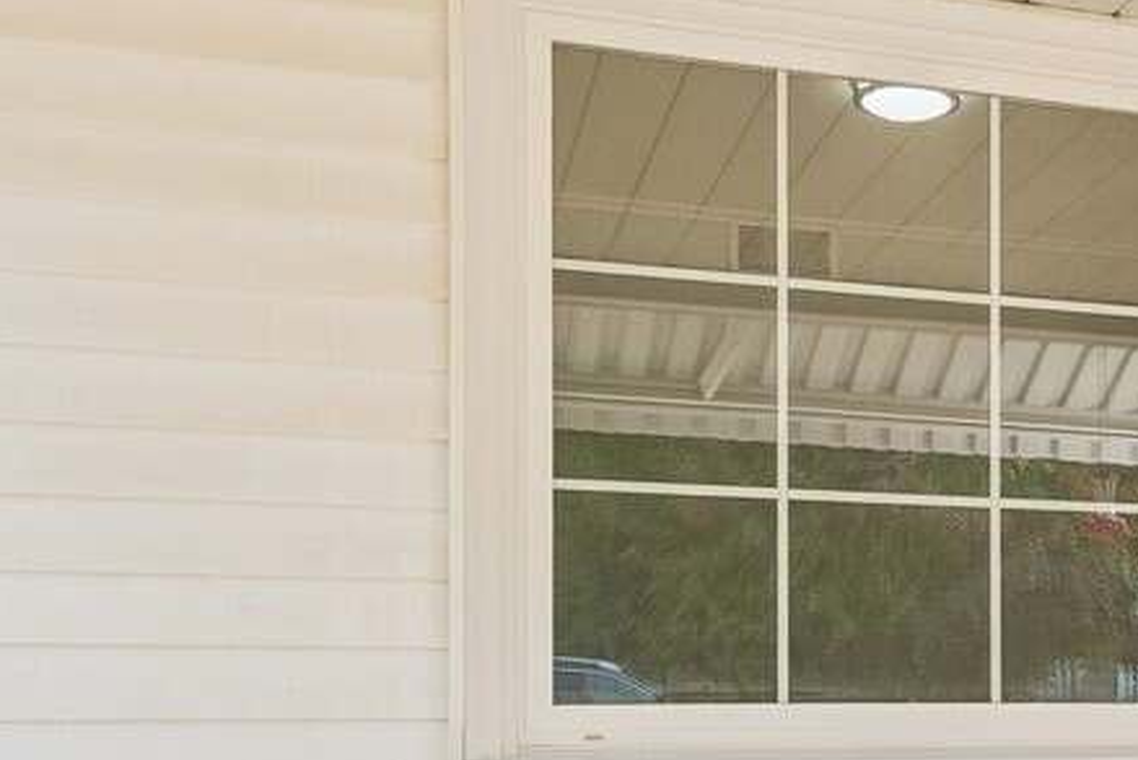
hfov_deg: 32.7
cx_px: 1030
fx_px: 1834
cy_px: 754
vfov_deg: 22.5
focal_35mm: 58
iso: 250
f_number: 9
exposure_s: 1/80
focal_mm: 10
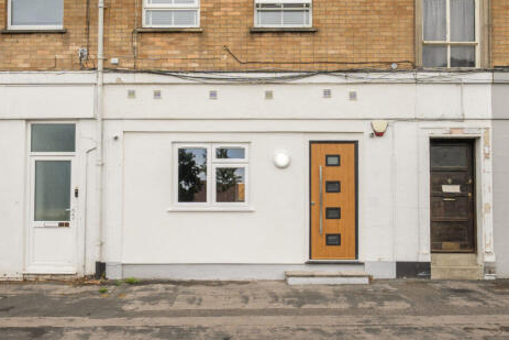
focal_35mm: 37
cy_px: 173
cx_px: 255
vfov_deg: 36.0
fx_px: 523
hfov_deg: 51.9
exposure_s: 1/800
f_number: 8
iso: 400
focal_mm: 24
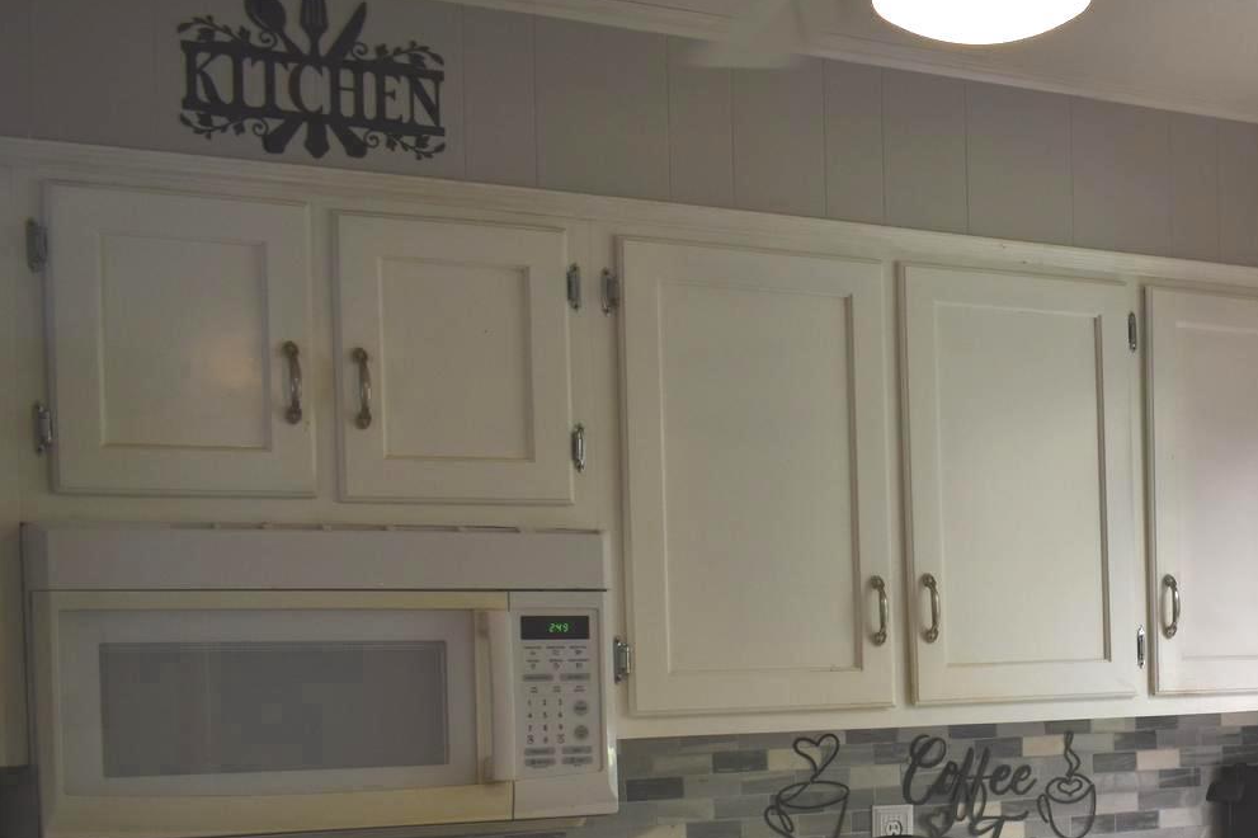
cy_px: 757
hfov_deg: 30.3
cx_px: 1236
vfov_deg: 21.4
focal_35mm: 62
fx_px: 2166
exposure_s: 1/100
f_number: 5
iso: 400
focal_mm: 20
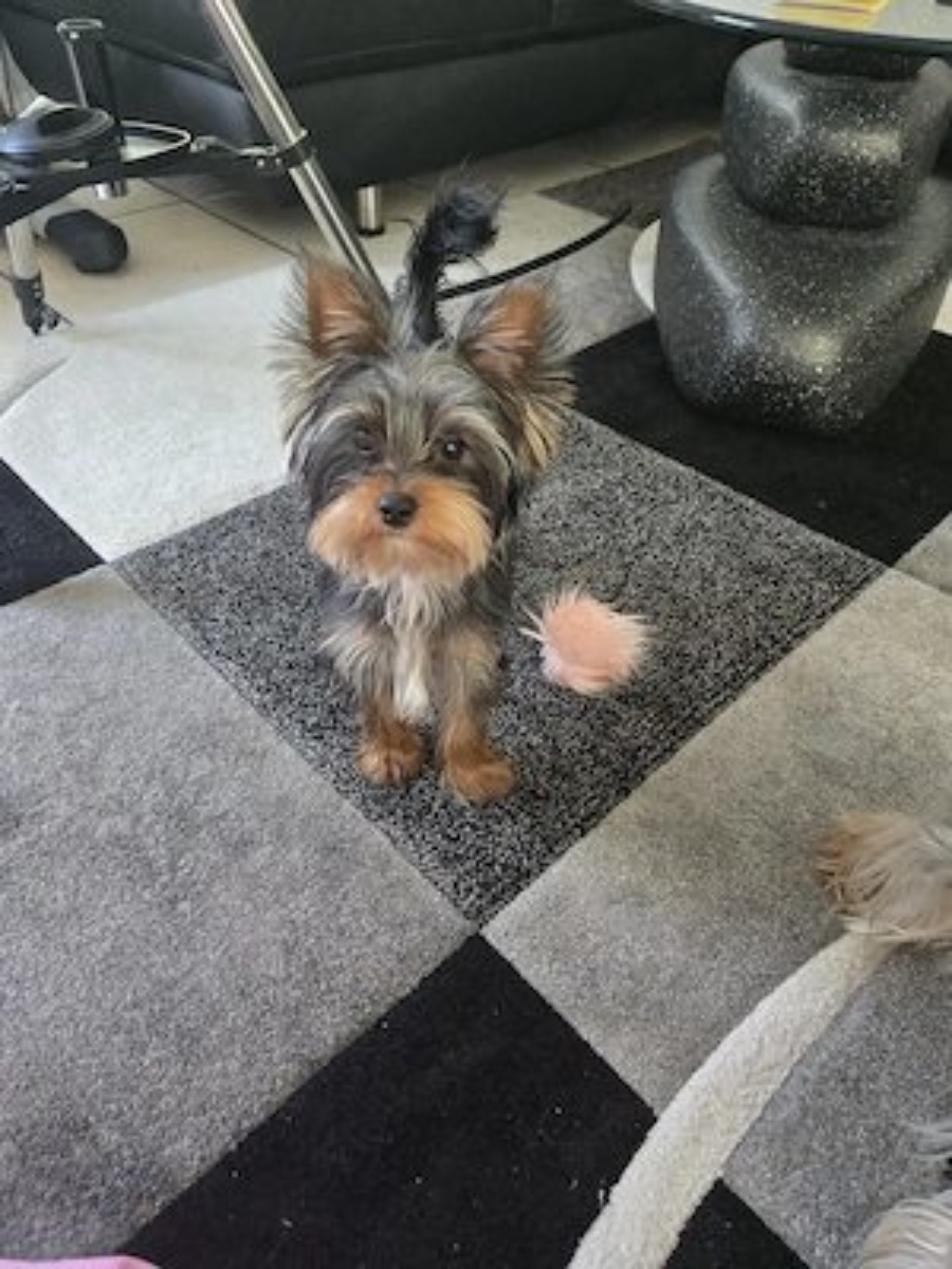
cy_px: 634
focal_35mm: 23
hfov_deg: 58.9
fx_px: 843
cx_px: 476
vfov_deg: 73.9
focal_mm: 5.4
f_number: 1.8
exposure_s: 1/101
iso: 1250
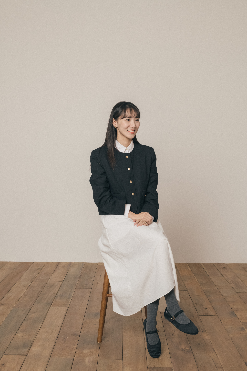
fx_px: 515
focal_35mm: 50
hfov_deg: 27.0
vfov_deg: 39.6
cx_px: 124
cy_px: 186
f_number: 8
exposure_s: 1/160
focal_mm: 50
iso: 1000
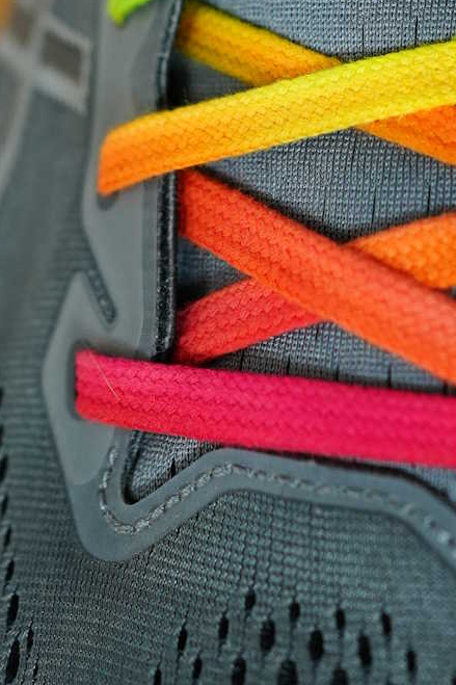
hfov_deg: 13.3
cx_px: 406
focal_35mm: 102
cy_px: -97
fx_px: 1939
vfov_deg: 19.1
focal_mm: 35
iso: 800
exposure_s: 1/125
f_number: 3.2
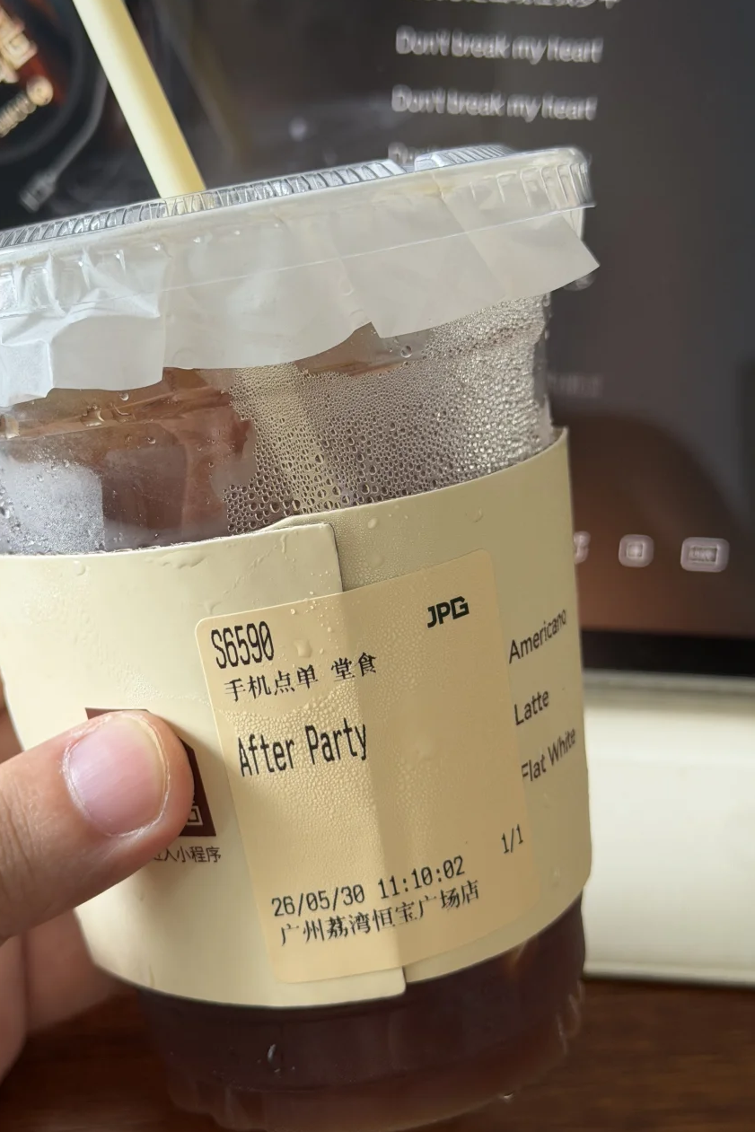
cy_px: 584
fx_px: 1792
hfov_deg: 23.7
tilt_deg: -52.4
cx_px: 281
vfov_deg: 35.0
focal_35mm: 57
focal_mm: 6.76
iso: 100
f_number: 1.78
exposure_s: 1/80
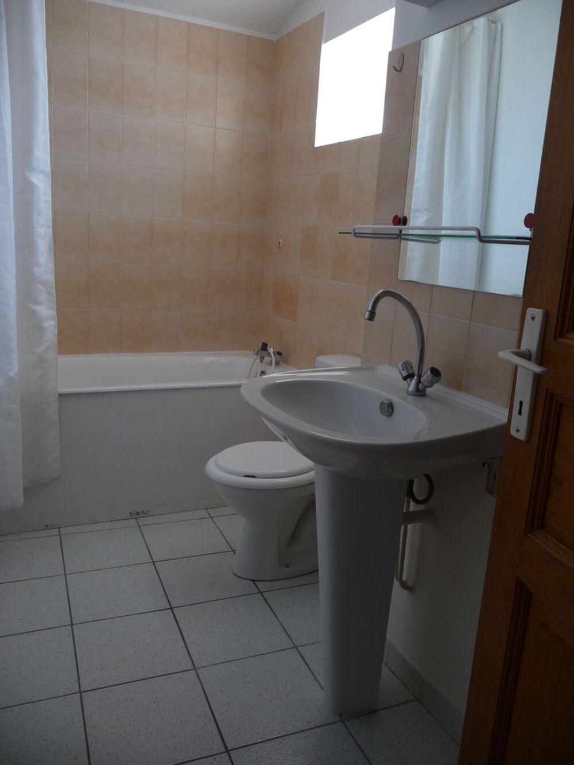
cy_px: 382
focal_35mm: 28
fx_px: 619
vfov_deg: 63.4
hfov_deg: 49.8
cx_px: 287
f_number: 3.3
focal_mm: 4.7
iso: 100
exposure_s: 1/40
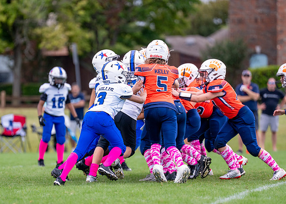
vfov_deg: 5.0
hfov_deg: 7.0
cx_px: 115
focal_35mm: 287
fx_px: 2327
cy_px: 122
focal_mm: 200
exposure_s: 1/2500
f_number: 2.8
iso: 500
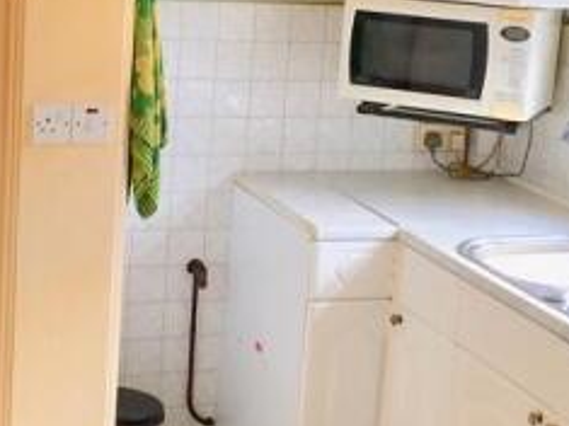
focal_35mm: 72
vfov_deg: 20.4
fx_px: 1183
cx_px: 246
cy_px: 163
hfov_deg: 27.0
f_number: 2.2
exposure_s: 1/50
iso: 32
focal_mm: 4.15
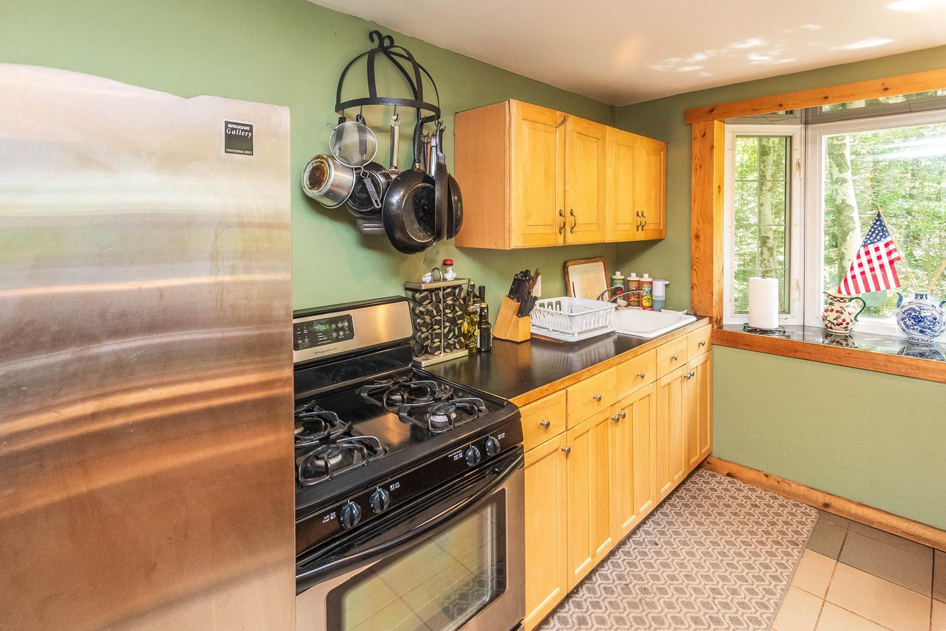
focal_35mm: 16
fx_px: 420
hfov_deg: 96.7
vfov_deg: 73.7
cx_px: 487
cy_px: 316
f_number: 5.6
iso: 3200
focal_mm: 10
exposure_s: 1/60
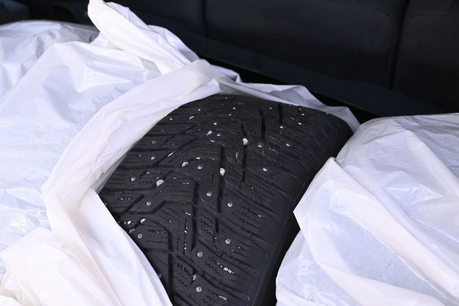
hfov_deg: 48.7
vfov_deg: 33.6
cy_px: 153
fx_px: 507
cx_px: 230
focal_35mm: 40
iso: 2000
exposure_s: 1/40
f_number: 4.5
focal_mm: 26.5
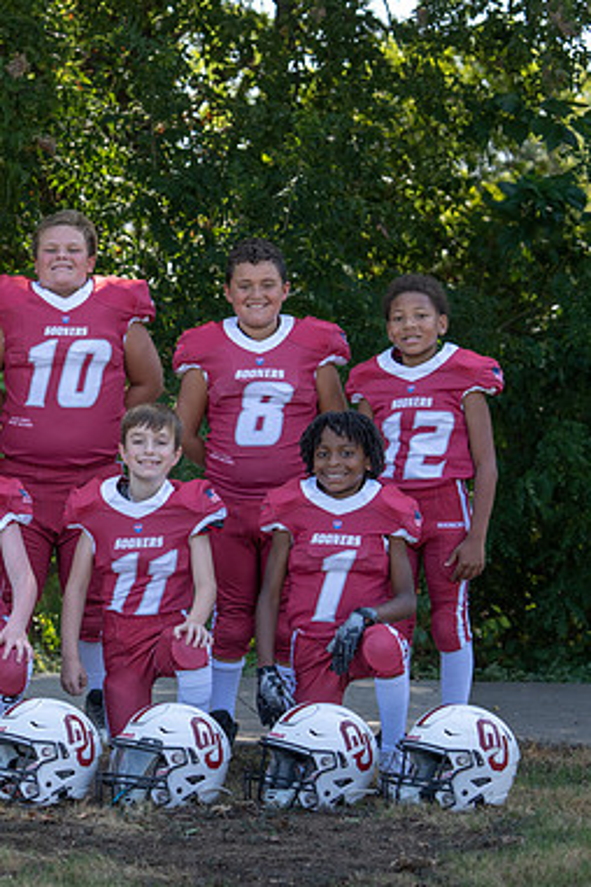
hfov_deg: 12.0
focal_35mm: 113
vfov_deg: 18.1
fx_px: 2782
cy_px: 445
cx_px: 5
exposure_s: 1/400
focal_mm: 70
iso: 125
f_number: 4
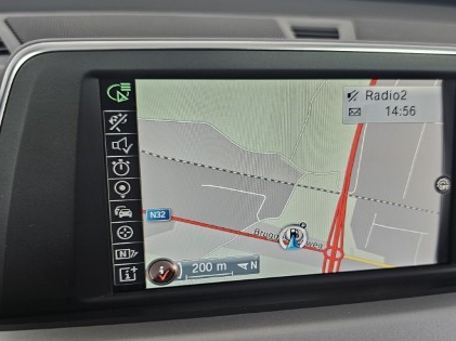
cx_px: 255
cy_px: 192
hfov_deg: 52.5
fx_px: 461
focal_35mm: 35
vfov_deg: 40.6
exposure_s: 1/53
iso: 100
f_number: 1.7
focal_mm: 6.3
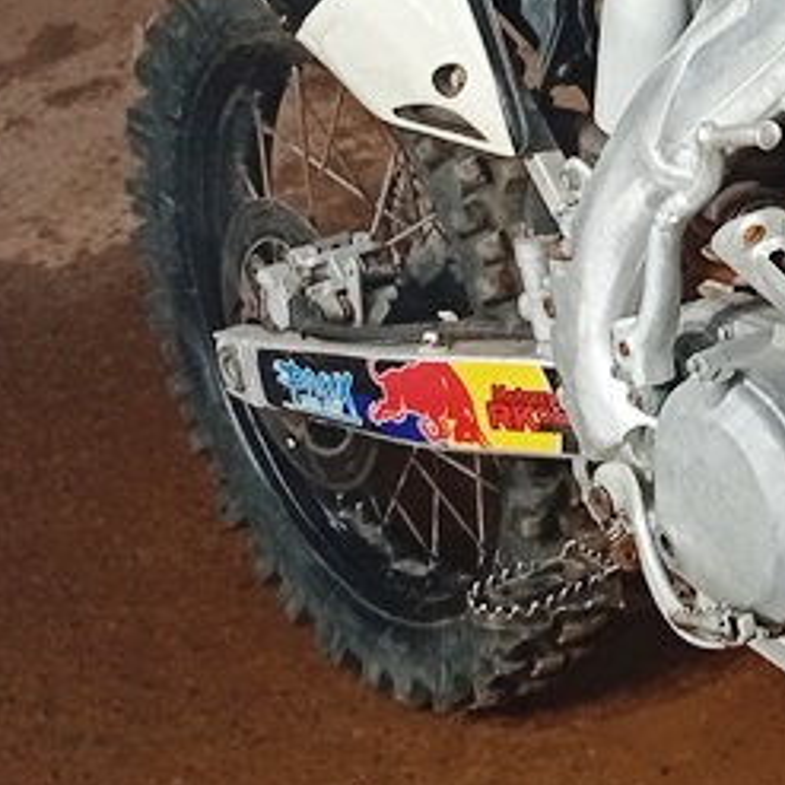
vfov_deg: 14.8
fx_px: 3002
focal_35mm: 117
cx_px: 1236
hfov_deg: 13.8
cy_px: 216
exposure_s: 1/60
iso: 130
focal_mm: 3.98
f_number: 1.8
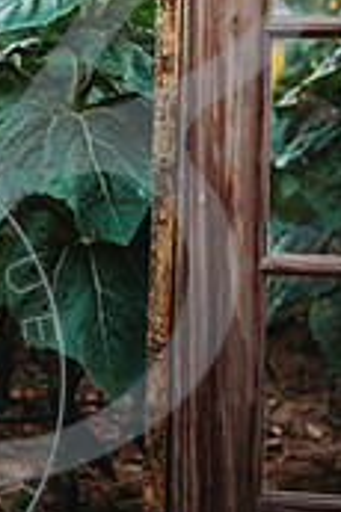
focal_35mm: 117
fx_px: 1666
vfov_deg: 17.4
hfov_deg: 11.4
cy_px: 154
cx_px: -77
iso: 250
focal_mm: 45
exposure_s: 1/125
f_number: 2.8
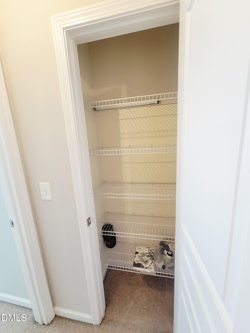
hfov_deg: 89.9
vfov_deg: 106.2
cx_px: 125
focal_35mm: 13
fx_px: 125
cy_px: 166
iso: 320
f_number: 2.2
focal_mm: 2.2
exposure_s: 1/40
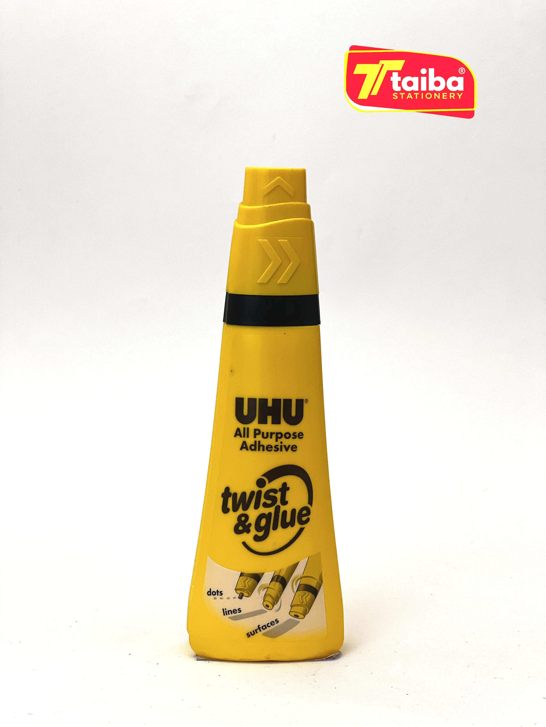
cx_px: 273
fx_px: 1619
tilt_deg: -6.5
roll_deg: -0.2
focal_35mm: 77
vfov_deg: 25.3
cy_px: 364
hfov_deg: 19.1
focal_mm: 9
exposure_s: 1/325
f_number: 2.8
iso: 32
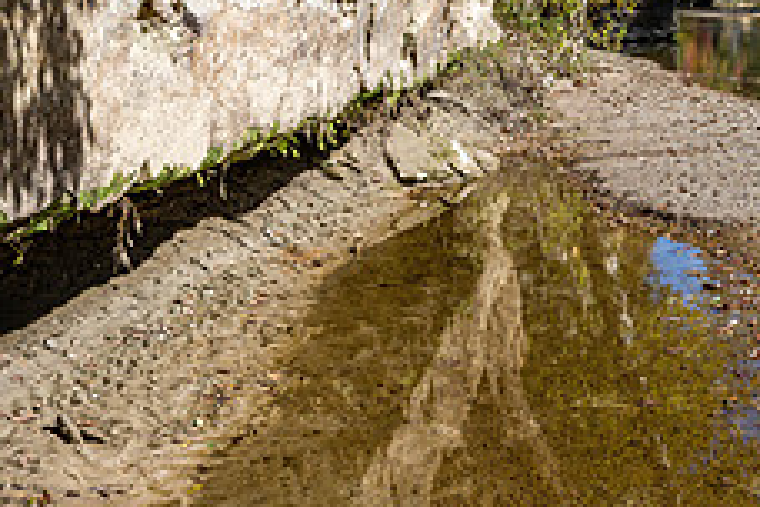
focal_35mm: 61
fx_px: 1288
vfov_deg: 22.2
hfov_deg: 31.9
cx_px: 620
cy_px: 172
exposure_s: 1/160
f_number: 8
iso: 100
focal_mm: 24
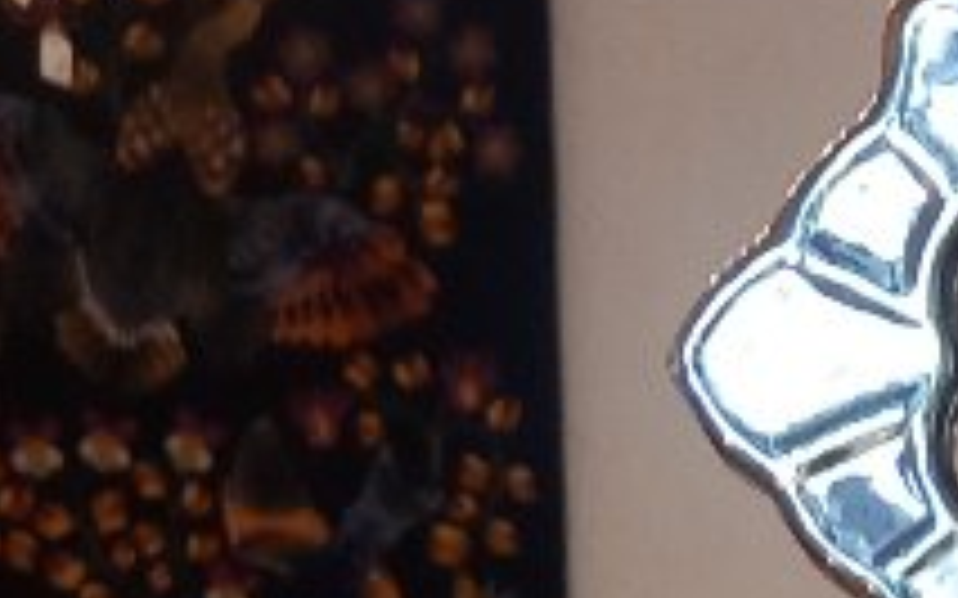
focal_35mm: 161
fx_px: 4202
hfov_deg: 12.0
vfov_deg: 7.2
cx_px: 1727
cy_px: 1839
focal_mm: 4
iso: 125
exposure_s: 1/50
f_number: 1.8
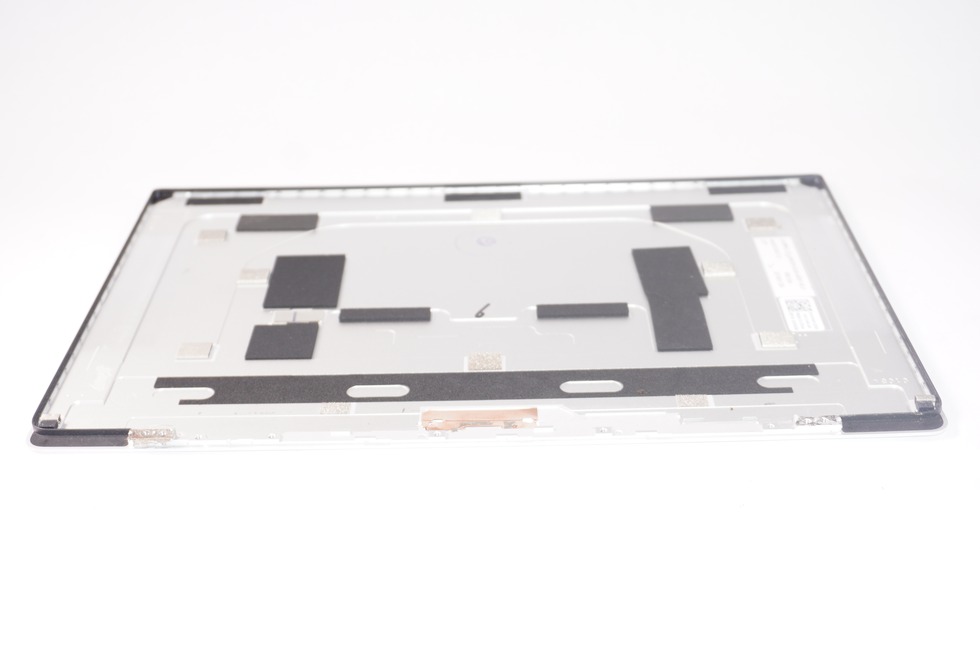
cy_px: 326
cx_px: 490
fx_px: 1265
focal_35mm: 46
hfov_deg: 42.4
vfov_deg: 28.9
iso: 125
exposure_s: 1/60
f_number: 5.6
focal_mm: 31
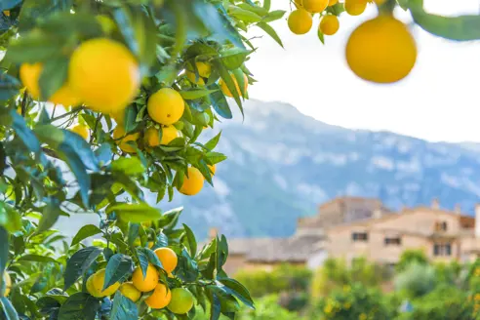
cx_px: 240
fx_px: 867
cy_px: 160
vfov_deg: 20.9
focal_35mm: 65
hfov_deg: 31.0
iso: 160
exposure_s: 1/160
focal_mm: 65
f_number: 4
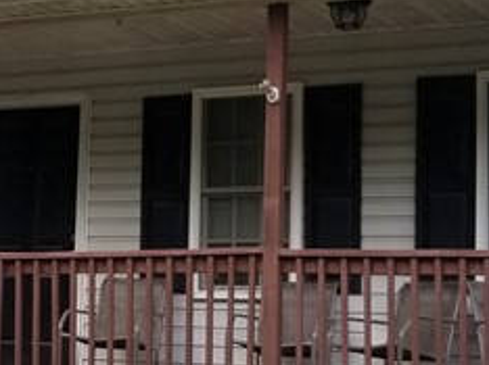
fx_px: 1609
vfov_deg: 13.0
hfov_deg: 16.7
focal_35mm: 114
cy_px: 234
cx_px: -71
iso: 50
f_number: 1.7
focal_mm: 4.25
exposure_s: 1/371
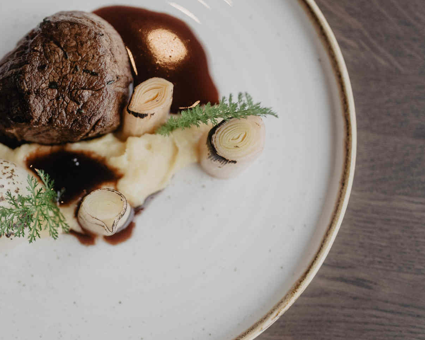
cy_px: 218
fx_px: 943
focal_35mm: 75
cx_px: 107
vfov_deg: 20.4
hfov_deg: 25.1
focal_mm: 50
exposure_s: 1/320
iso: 640
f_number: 1.8
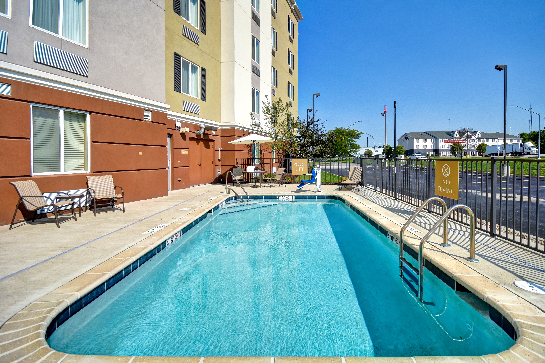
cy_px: 182
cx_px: 272
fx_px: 227
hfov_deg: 100.4
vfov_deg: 77.3
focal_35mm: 15
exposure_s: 1/1250
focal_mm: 10
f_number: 7.1
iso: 250
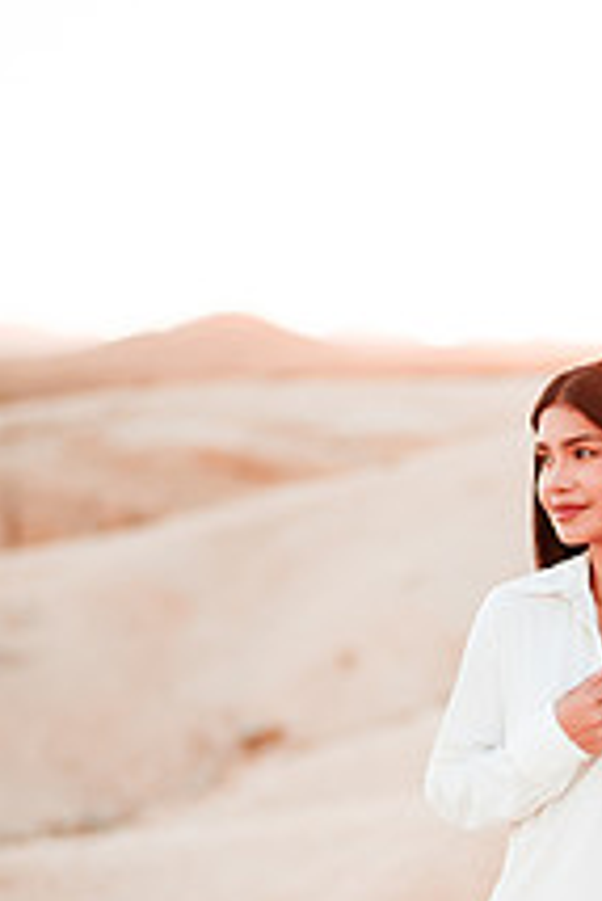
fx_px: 3055
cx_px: 627
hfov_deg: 11.1
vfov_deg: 16.4
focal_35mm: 122
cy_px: 888
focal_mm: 58
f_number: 1.4
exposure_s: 1/800
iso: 160
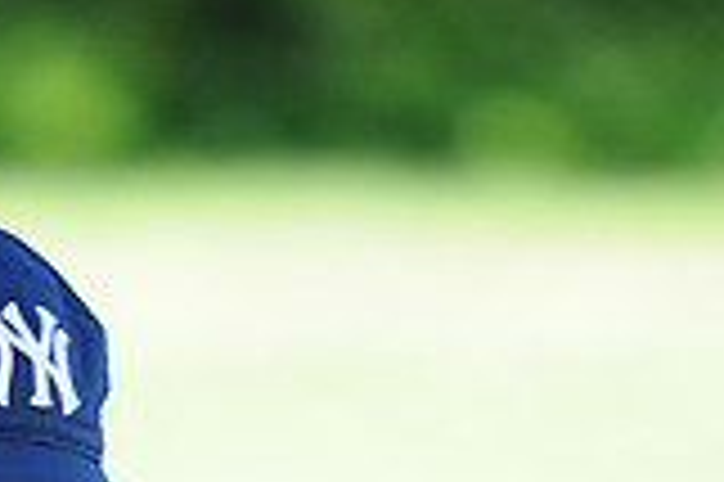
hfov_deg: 1.3
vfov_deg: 0.8
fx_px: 32607
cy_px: 782
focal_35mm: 1623
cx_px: 301
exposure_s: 1/1000
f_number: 4
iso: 800
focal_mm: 300
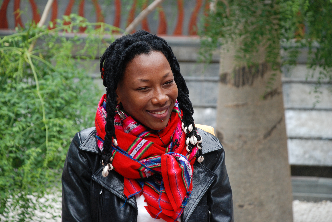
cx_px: 166
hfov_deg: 13.0
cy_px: 111
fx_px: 1454
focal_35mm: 158
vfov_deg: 8.7
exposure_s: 1/200
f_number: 5.6
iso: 320
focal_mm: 105
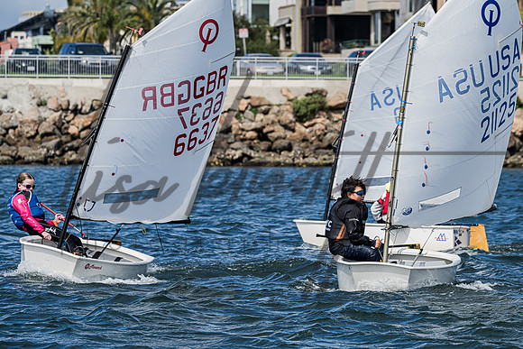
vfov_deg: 5.7
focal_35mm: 242
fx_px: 3511
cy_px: 206
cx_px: 313
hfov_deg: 8.5
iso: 320
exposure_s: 1/1250
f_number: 9
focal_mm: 200
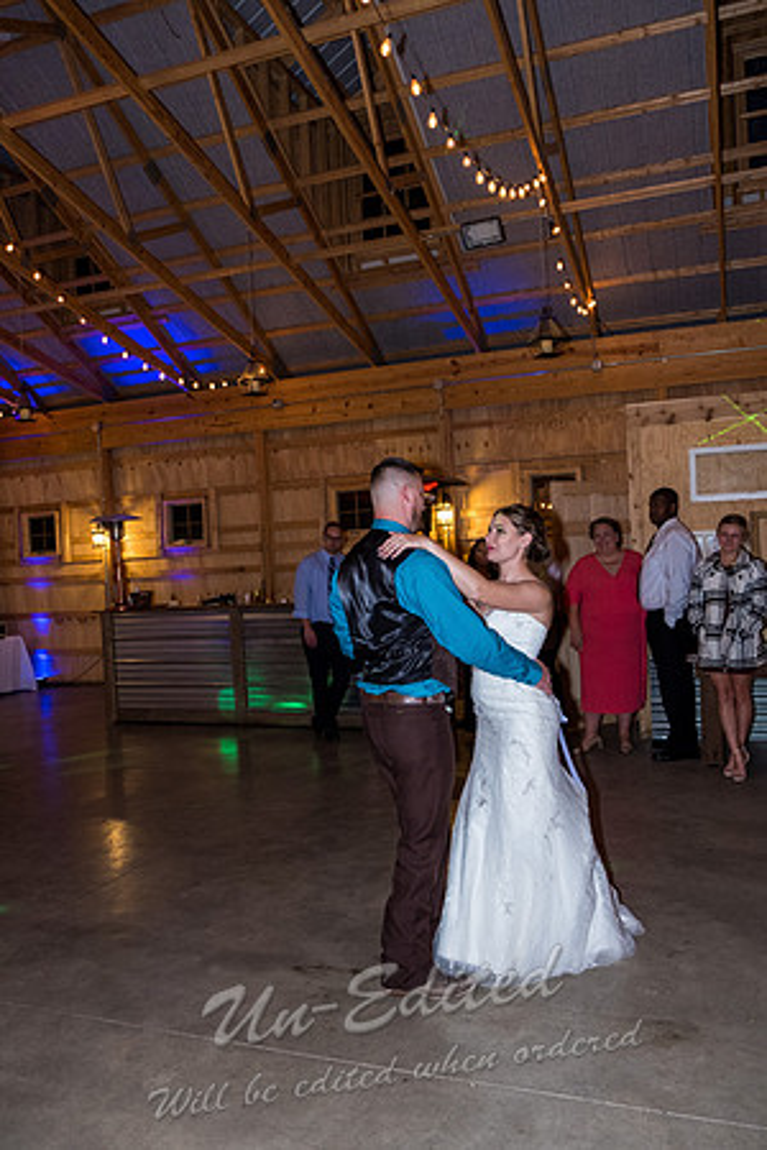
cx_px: 384
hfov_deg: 47.9
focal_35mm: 27
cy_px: 575
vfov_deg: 67.4
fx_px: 863
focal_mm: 18
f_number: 2.8
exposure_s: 1/200
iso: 1600
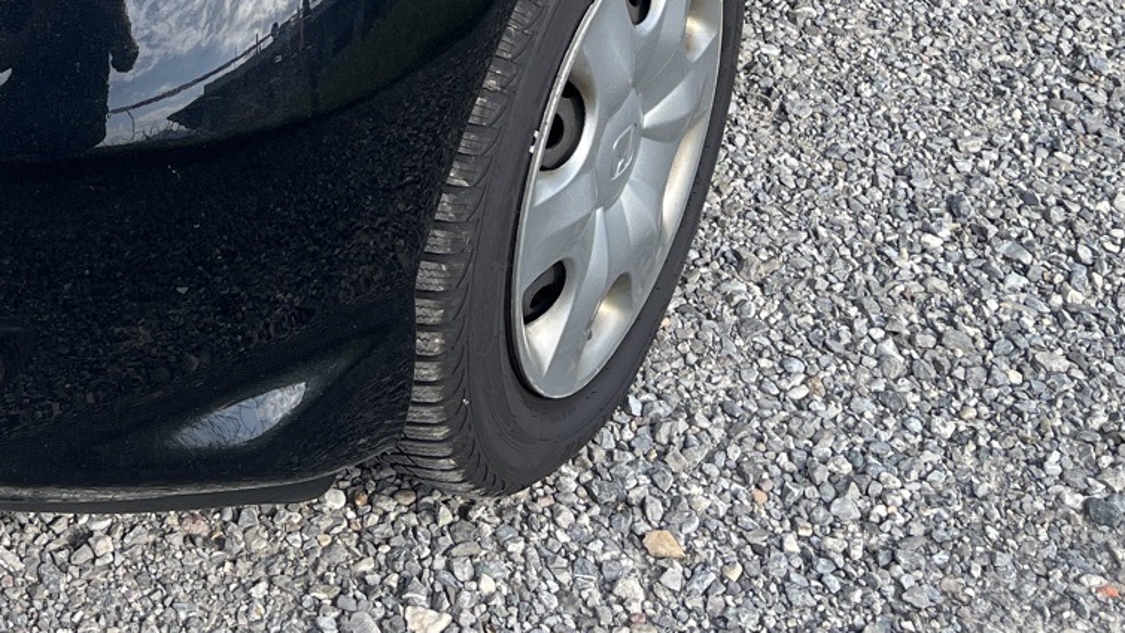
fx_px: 2148
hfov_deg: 28.1
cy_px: -396
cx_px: 94
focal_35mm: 72
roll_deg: +0.0
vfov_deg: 15.2
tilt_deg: -21.7
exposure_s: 1/975
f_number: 1.6
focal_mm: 5.1
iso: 50
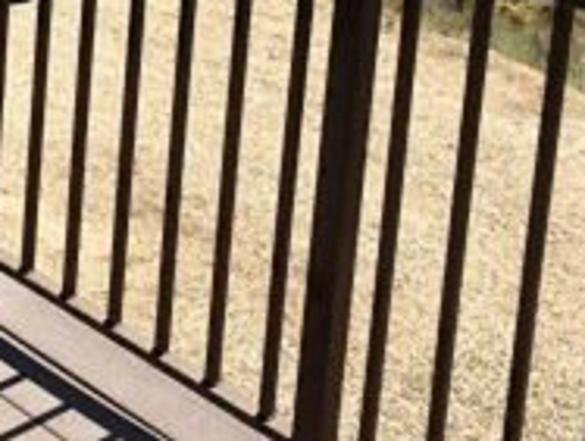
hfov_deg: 19.2
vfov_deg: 14.2
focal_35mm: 99
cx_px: 3
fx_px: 1676
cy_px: -188
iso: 25
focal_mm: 4.15
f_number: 2.2
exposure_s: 1/1789
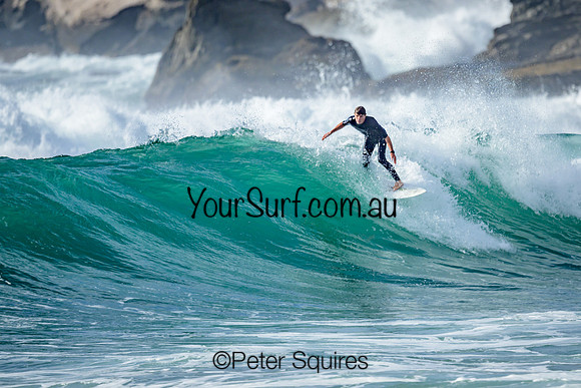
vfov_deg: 1.3
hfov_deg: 1.9
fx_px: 17747
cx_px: 338
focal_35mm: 1099
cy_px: 175
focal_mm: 800
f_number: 6.3
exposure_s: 1/2500
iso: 220
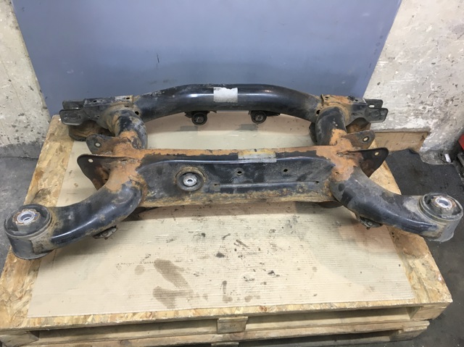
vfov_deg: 48.2
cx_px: 232
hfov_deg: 61.7
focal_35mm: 29
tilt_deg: -48.7
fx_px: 388
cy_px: 174
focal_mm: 4.15
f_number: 2.2
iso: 80
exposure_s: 1/33
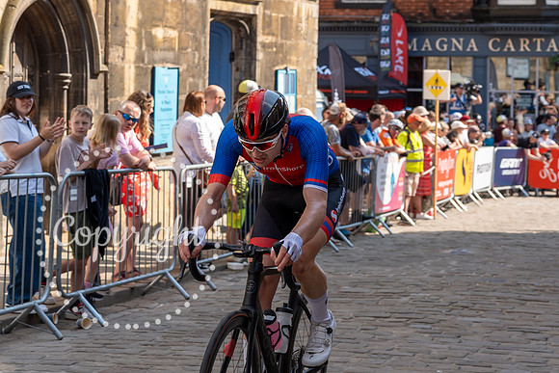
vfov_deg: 16.8
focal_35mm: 81
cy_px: 114
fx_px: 1259
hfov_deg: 25.0
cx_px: 325
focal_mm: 43
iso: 100
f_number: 3.5
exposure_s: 1/500
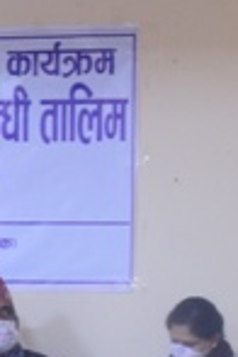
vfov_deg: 14.0
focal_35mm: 144
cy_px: 380
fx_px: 1428
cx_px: 172
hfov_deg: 9.5
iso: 1600
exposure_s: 1/15
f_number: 6.3
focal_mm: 22
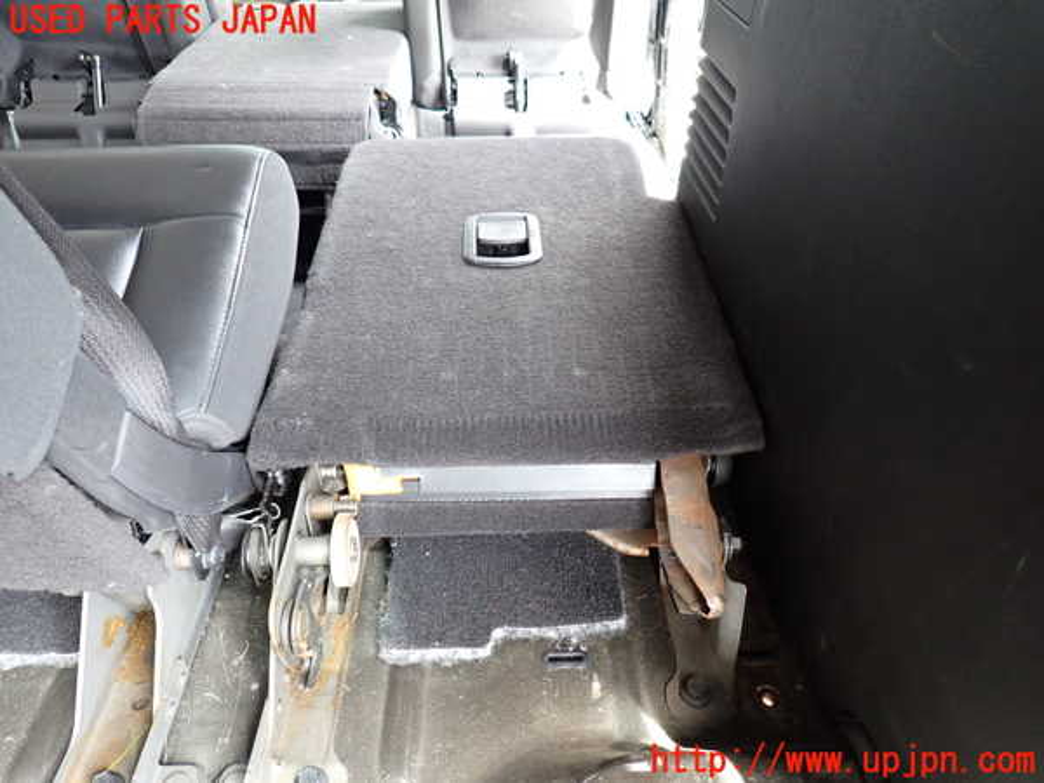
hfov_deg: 69.4
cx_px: 522
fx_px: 754
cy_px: 392
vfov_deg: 54.9
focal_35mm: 25
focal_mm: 4.5
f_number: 2
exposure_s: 1/30
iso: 400
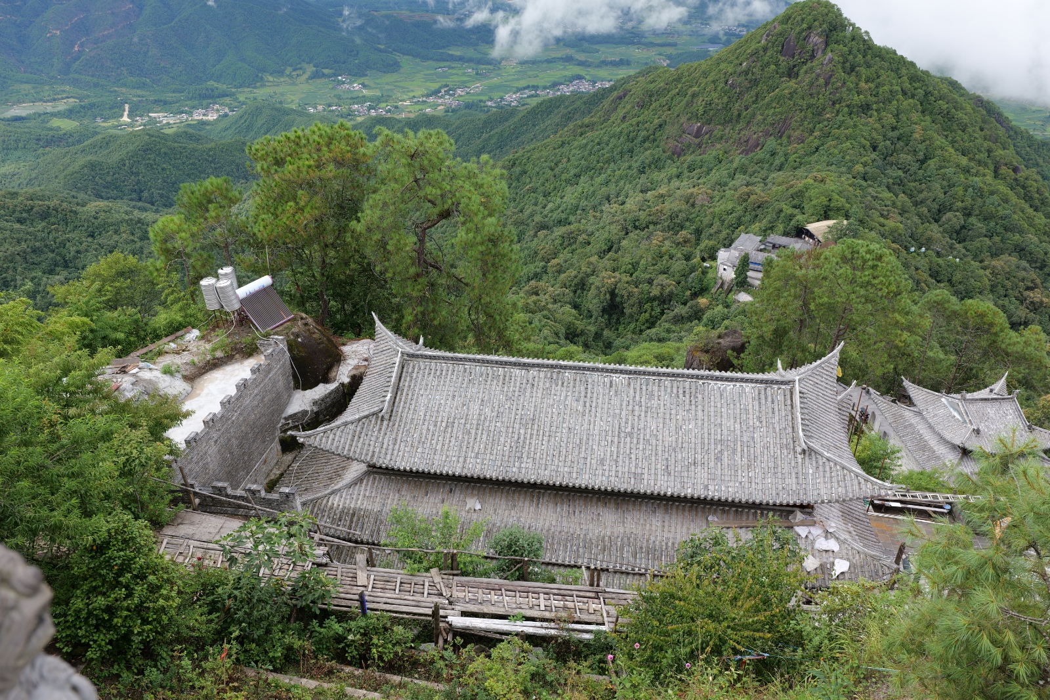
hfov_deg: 73.8
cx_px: 525
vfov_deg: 53.1
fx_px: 700
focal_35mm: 24
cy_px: 350
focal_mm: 24
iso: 100
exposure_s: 1/100
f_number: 7.1
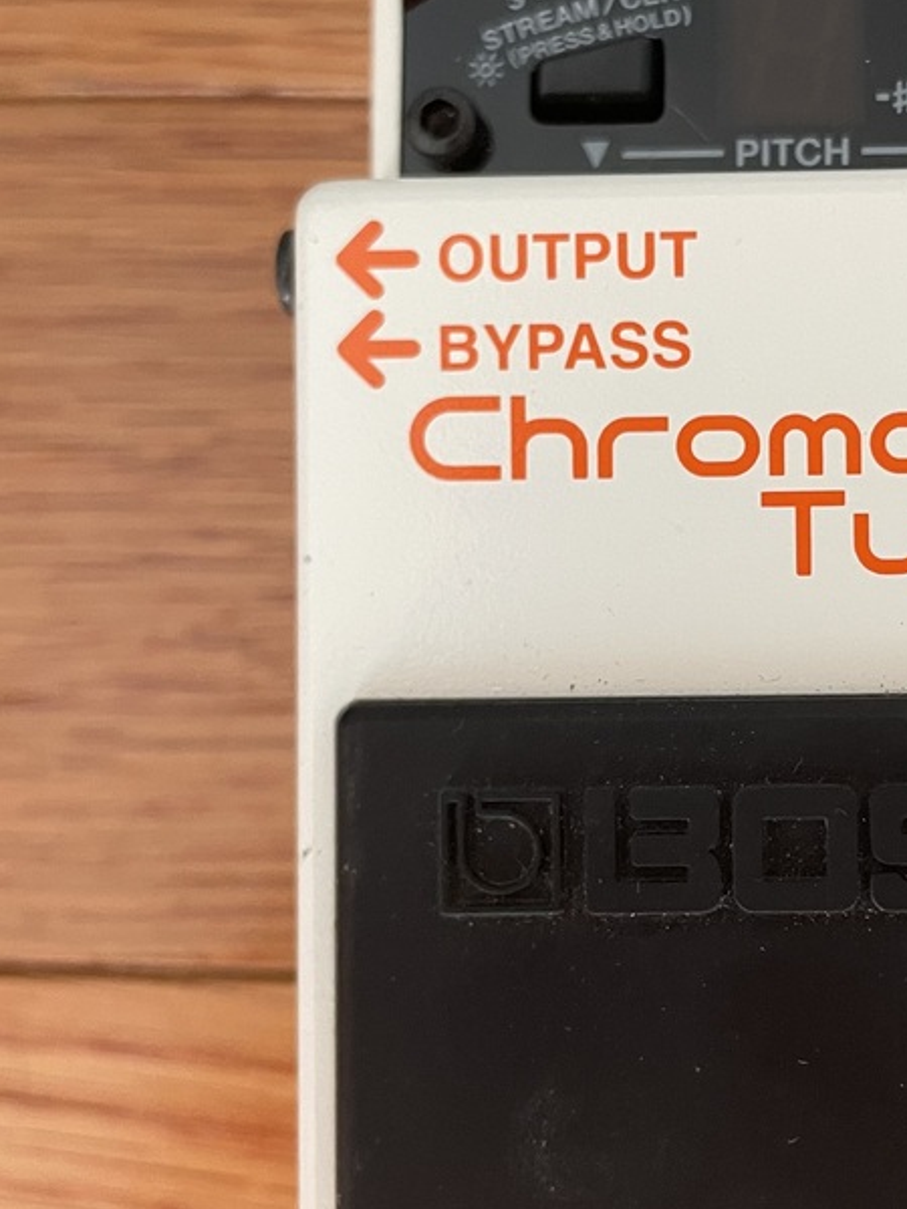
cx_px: 778
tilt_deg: -84.2
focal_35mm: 52
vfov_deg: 36.8
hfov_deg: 27.2
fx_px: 1817
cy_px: 584
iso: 200
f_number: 1.6
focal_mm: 4.2
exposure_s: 1/60
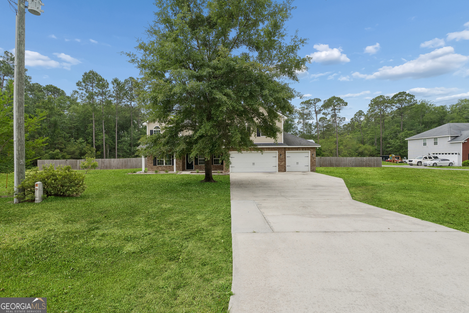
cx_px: 234
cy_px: 156
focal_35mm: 16
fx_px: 208
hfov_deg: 96.7
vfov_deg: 73.8
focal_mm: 16
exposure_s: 1/1000
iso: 1000
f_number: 9
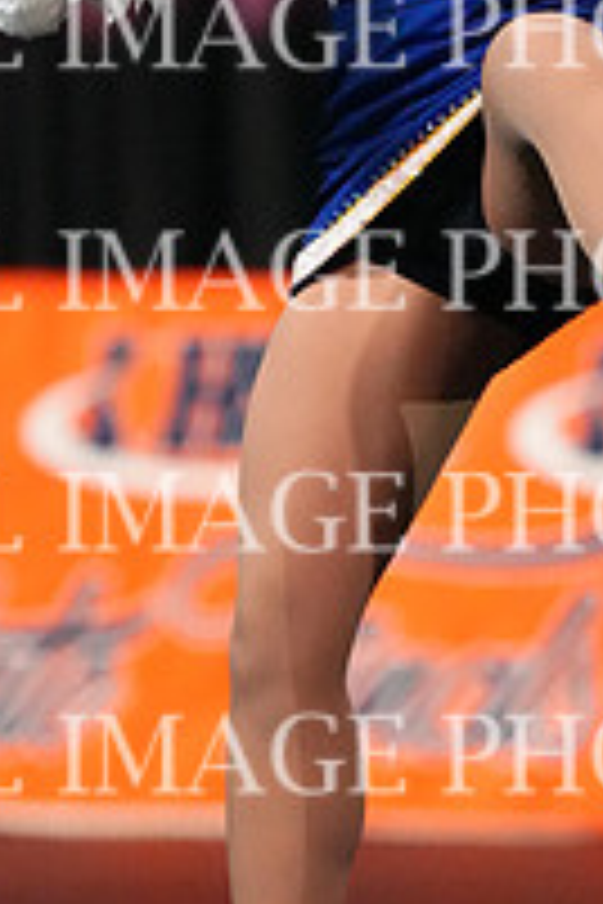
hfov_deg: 1.6
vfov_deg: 2.4
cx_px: 412
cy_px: 391
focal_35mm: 867
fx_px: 21782
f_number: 3.5
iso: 16000
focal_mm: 300
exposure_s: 1/1250
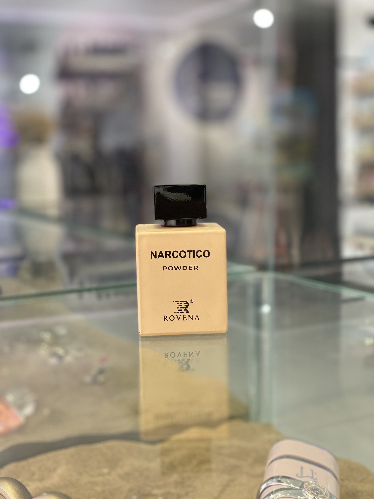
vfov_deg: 36.8
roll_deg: +1.3
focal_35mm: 52
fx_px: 749
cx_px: 187
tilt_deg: -6.5
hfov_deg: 28.0
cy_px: 250
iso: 160
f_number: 2
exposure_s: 1/33
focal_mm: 6
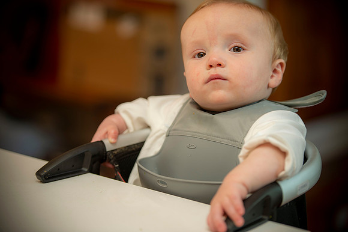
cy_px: 116
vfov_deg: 11.4
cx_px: 174
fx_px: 1159
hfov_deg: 17.1
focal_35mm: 120
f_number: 2.8
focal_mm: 120
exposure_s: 1/50
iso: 125
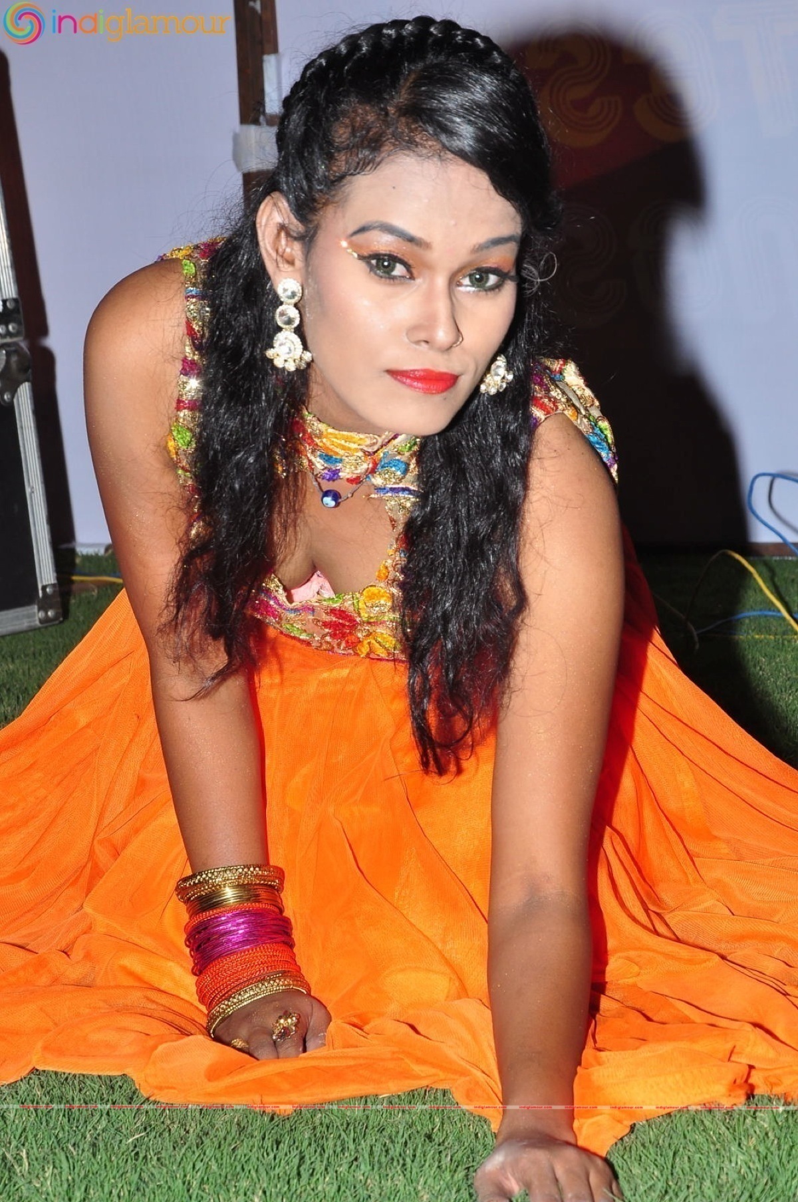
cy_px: 601
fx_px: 3302
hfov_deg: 13.8
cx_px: 399
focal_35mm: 99
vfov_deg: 20.6
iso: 400
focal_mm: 66
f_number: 11
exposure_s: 1/125
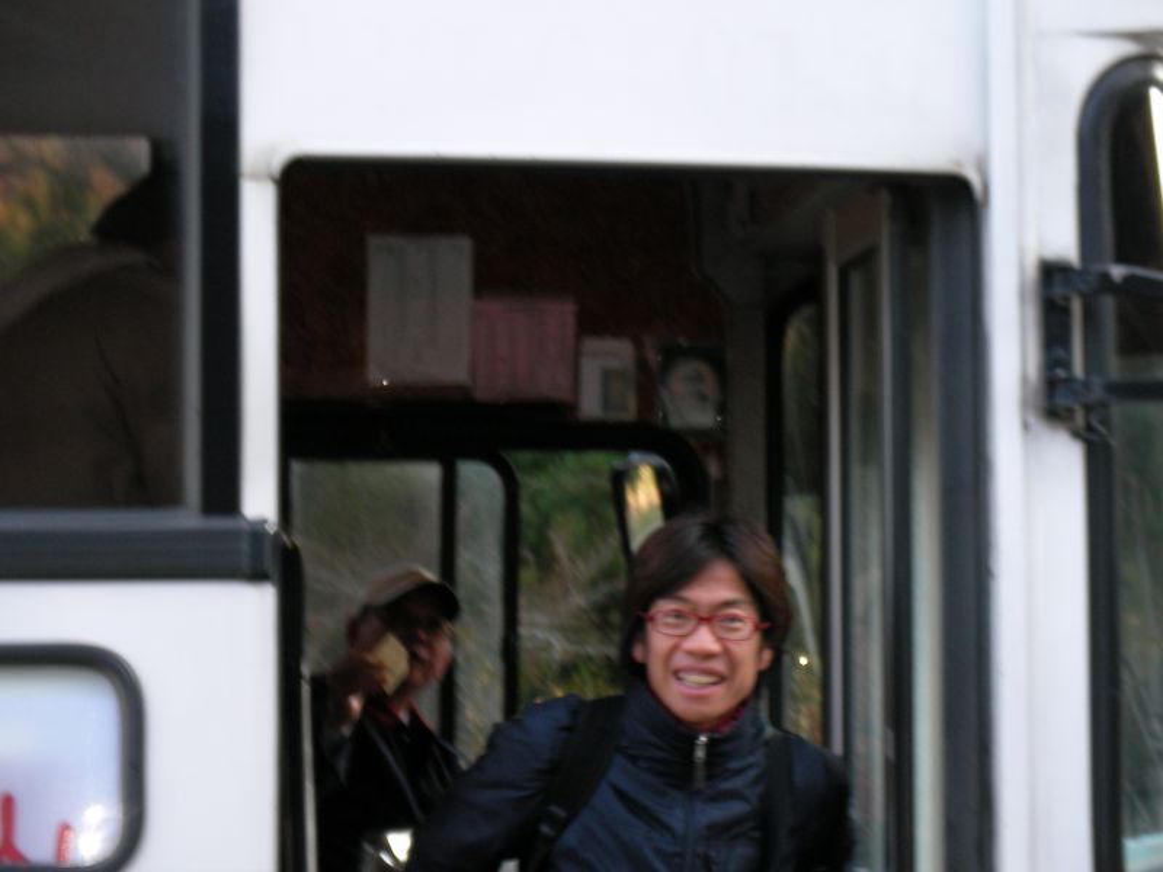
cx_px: 582
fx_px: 4233
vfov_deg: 11.8
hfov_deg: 15.6
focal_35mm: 126
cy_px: 436
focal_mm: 19.3
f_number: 4
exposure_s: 1/54
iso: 105
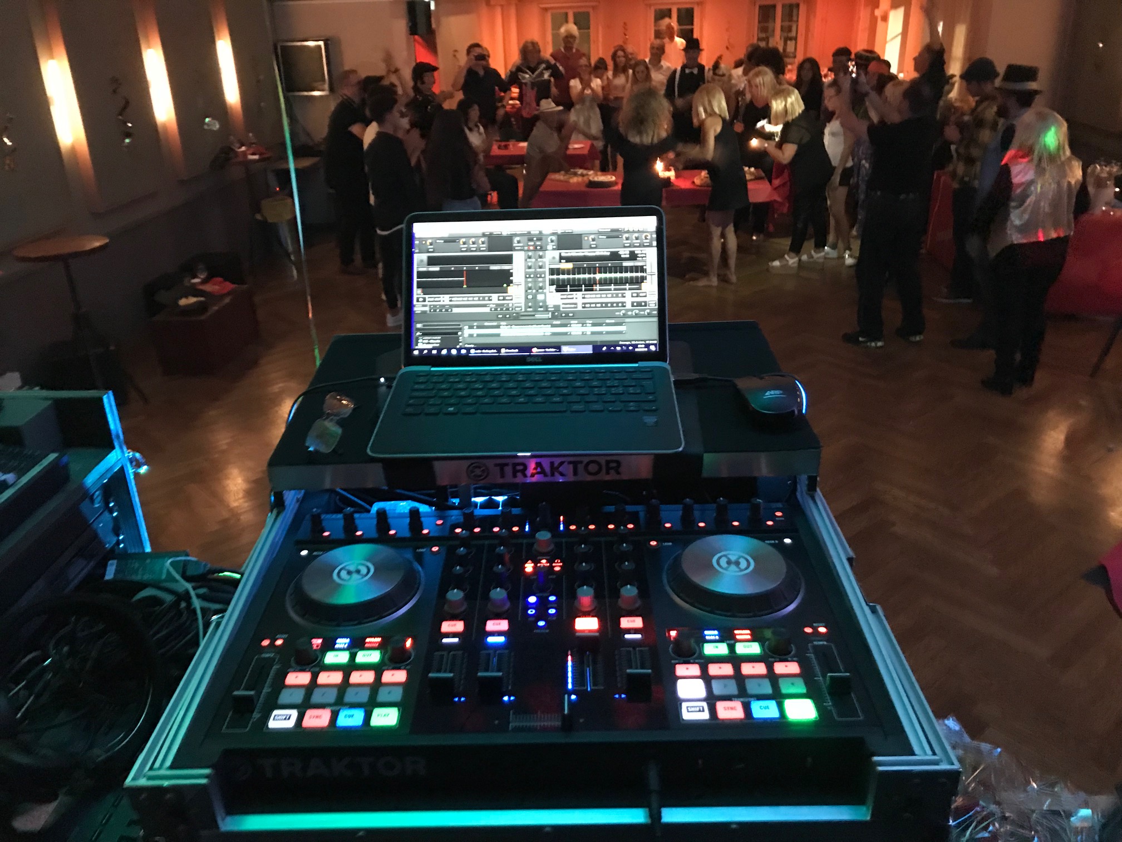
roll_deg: +3.0
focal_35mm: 28
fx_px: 908
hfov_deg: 63.4
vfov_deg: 49.7
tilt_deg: -24.5
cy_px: 421
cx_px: 561
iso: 200
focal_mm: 3.99
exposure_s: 1/4
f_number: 1.8
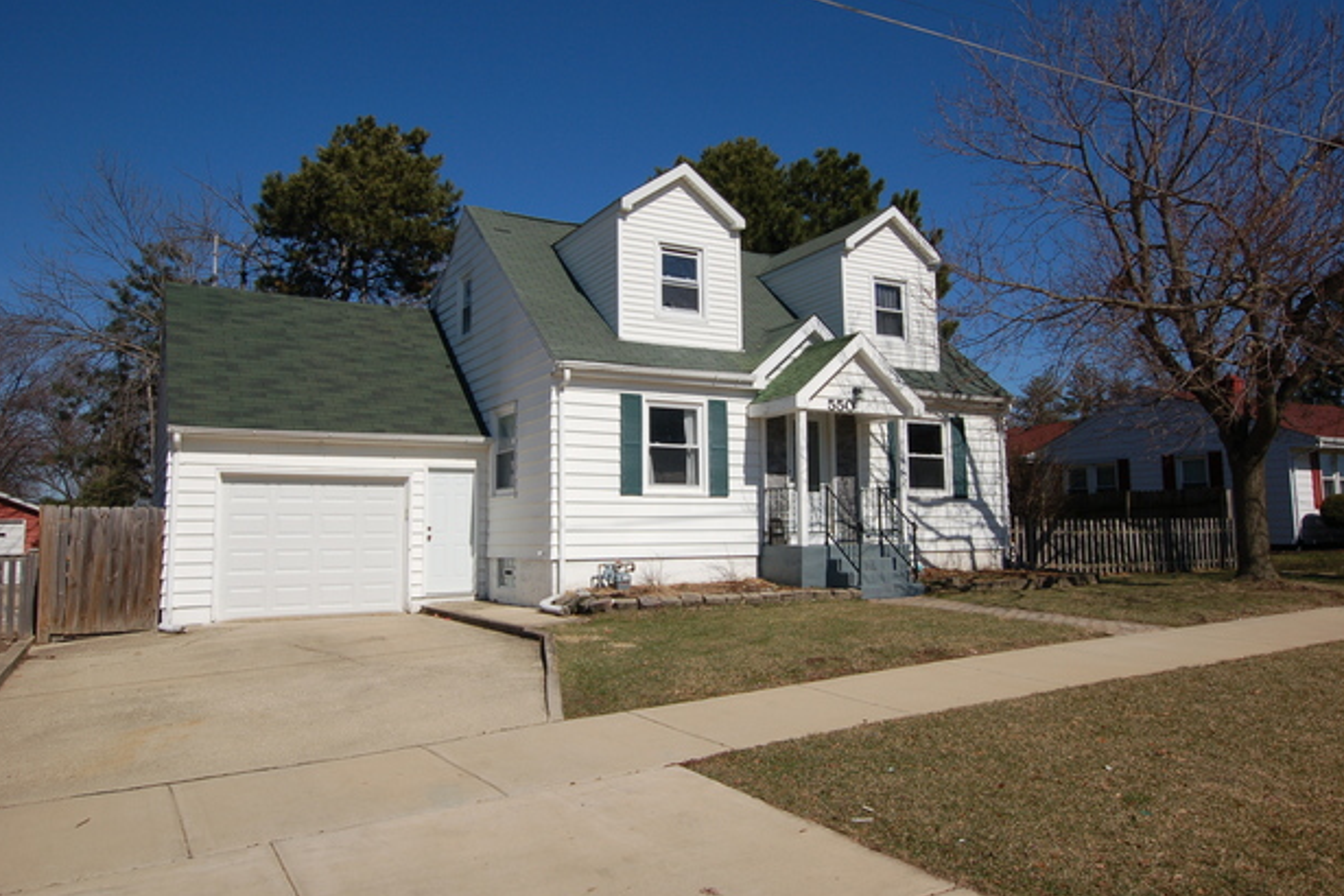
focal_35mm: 27
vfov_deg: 48.7
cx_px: 669
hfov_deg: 68.3
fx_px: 990
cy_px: 439
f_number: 11
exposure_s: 1/500
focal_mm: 17
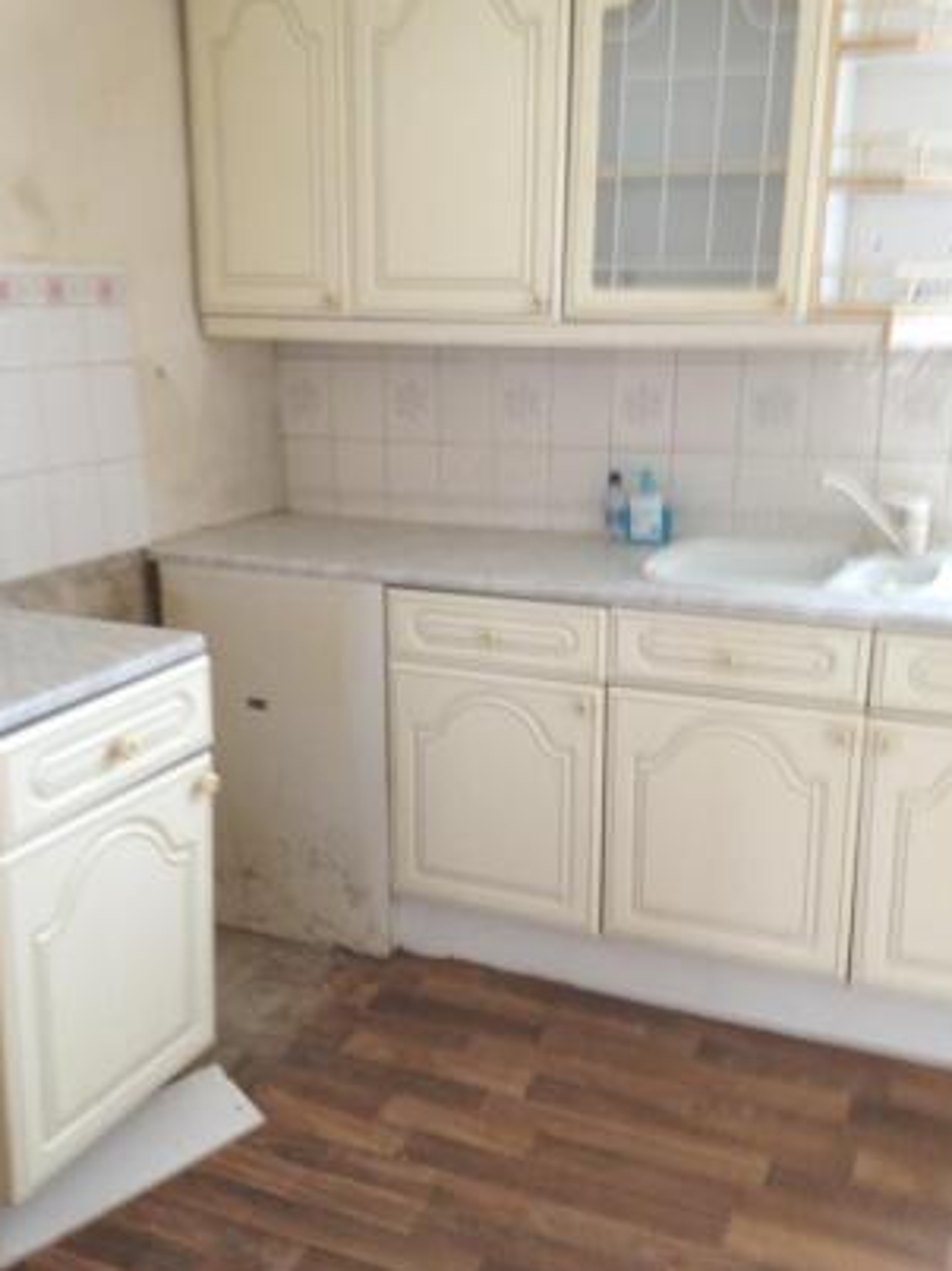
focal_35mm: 38
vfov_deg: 49.0
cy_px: 664
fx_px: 1394
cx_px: 492
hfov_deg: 37.7
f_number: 2.4
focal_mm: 4.28
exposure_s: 1/20
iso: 160
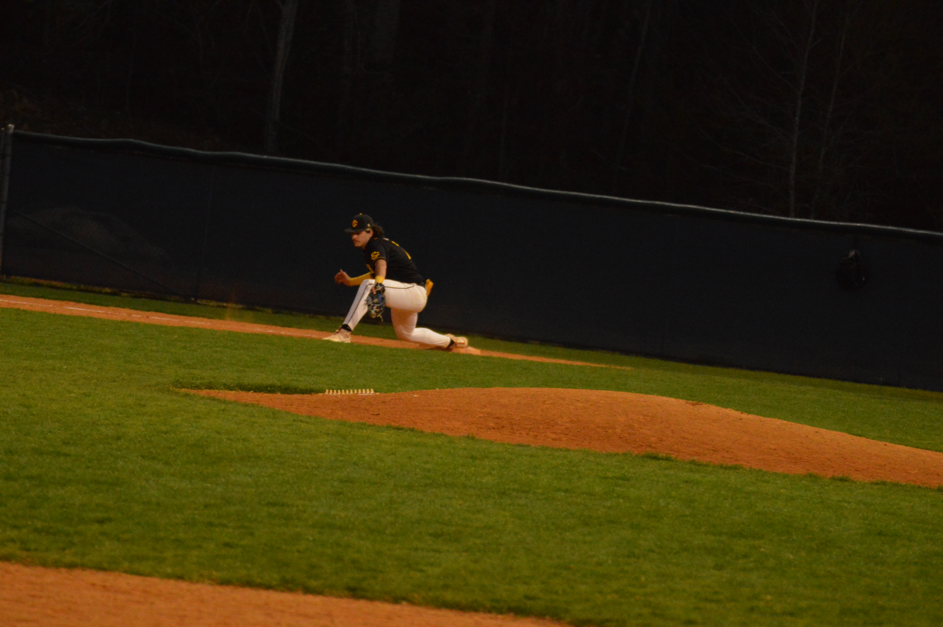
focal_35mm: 240
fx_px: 6281
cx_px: 472
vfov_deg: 5.7
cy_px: 314
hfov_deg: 8.6
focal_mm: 160
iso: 3200
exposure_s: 1/320
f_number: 4.8
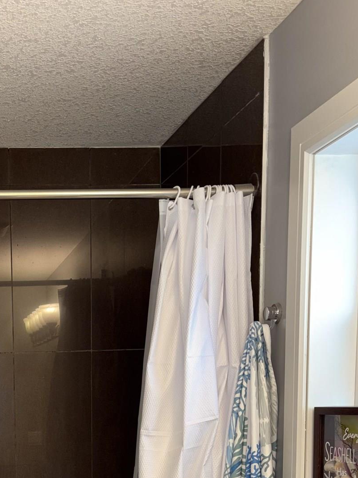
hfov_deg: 24.8
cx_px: -1
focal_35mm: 56
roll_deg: +1.1
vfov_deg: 31.4
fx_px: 773
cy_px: 492
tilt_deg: -7.0
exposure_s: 1/22
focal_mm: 5.96
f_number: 1.6
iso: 40
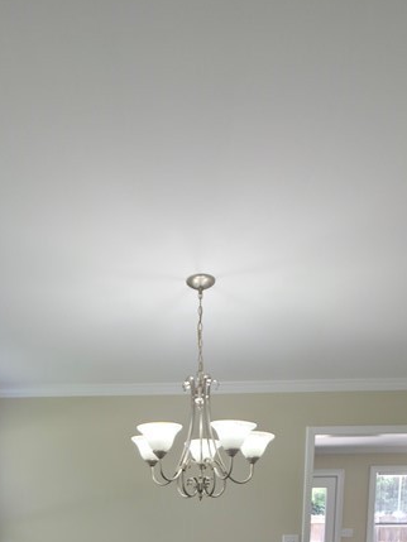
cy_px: 610
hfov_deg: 45.3
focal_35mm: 31
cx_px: 173
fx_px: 486
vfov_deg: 43.5
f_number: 1.9
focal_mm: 2.2
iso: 40
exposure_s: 1/120
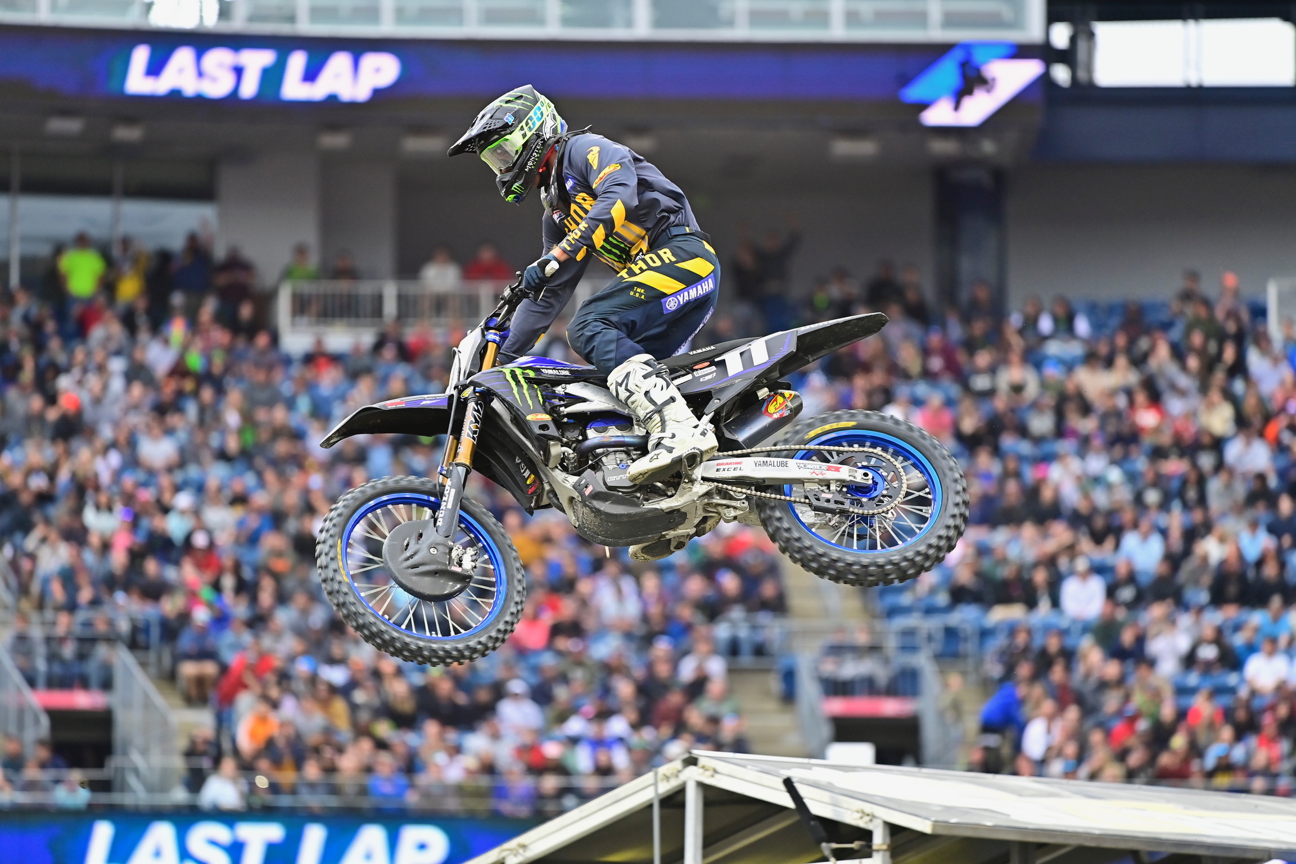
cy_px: 432
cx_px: 648
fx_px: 10800
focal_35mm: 300
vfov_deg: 4.6
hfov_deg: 6.9
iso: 1250
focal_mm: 300
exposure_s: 1/1000
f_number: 4
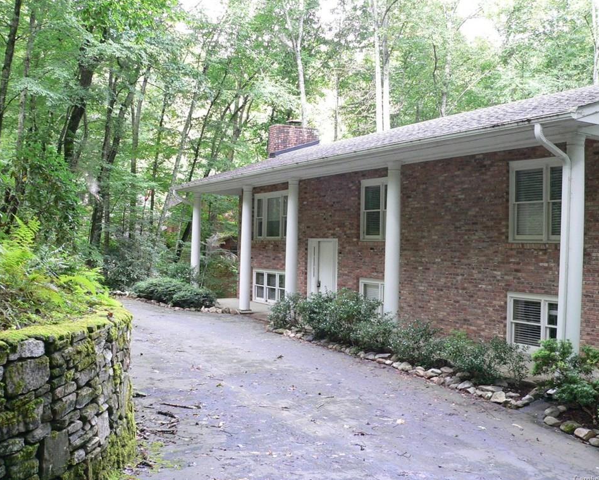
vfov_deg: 39.2
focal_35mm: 38
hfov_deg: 47.9
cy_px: 242
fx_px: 674
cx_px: 322
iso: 200
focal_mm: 6
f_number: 2.8
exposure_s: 1/50
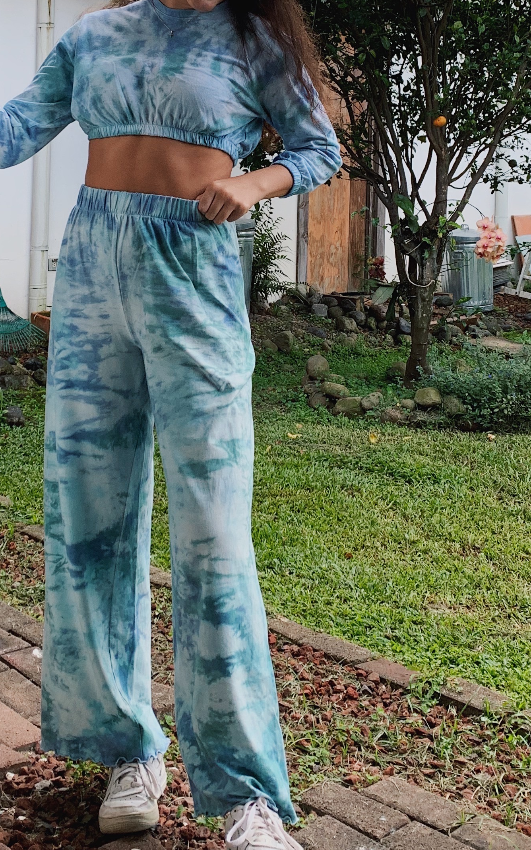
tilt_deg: +0.0
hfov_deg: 24.9
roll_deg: -1.3
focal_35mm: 52
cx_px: 236
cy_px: 227
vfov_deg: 38.0
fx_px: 1204
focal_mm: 4.25
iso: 32
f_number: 1.8
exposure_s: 1/121
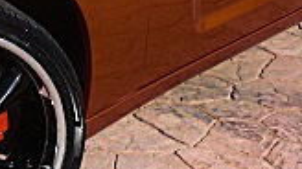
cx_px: -7
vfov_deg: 7.8
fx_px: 1224
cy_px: -53
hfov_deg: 13.8
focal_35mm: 153
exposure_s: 1/1000
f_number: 2.8
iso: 50
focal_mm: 6.3
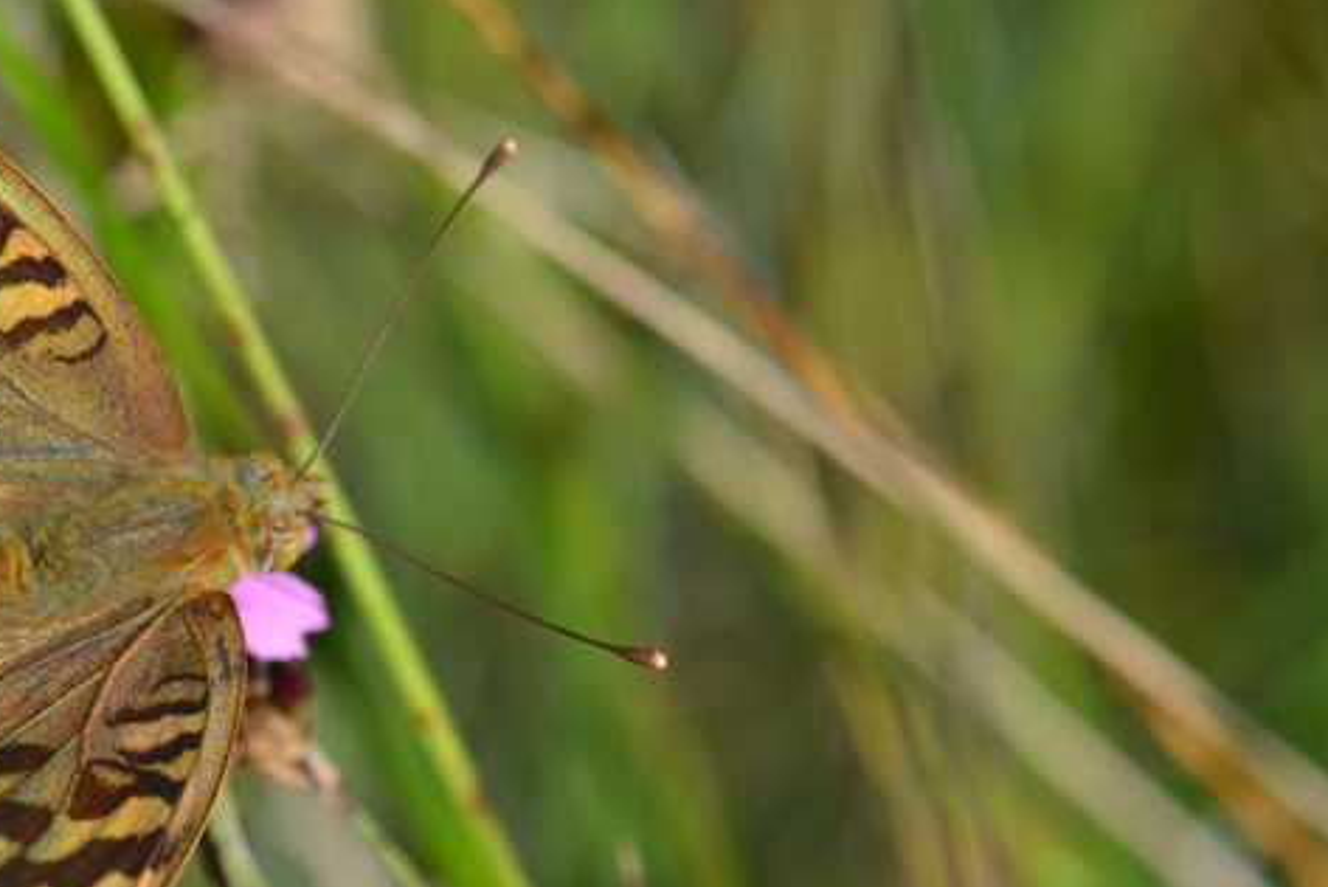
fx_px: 20811
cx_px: 93
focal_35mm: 564
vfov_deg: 2.4
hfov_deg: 3.7
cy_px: 617
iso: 400
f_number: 5.6
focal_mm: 185
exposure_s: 1/1250
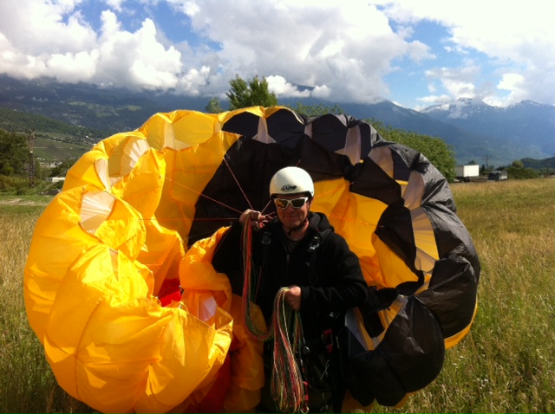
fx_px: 560
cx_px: 278
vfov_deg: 40.6
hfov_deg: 52.7
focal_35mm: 35
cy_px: 207
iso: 80
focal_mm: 3.85
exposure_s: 1/1312
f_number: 2.8
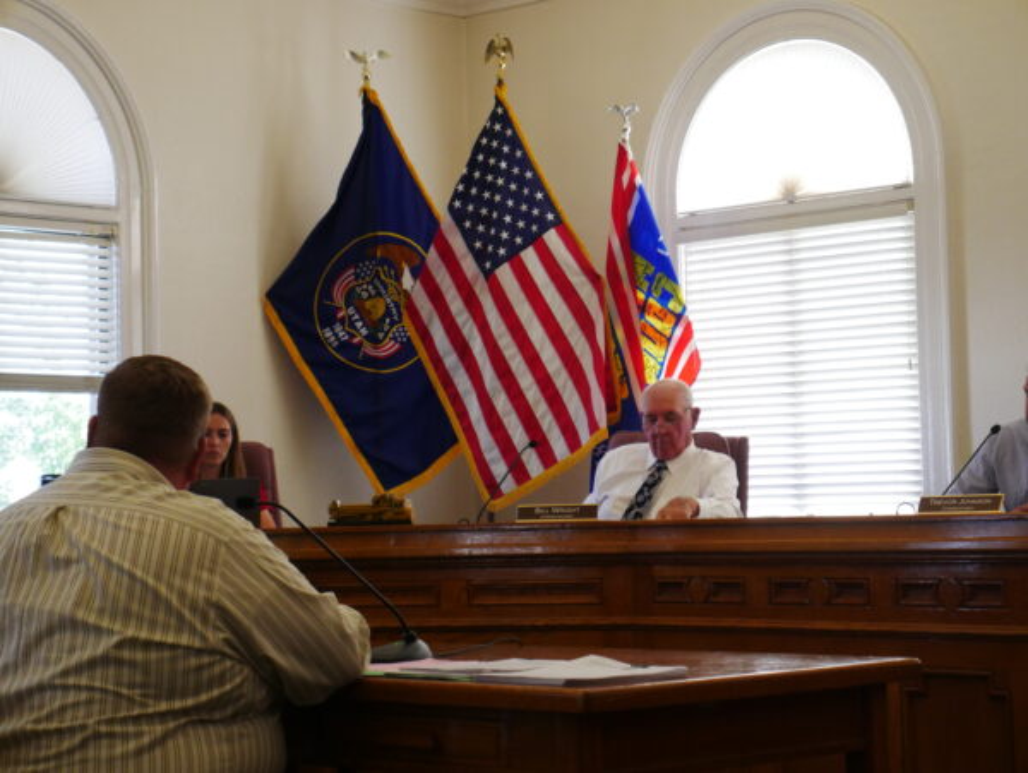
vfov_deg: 17.6
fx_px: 2497
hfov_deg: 23.3
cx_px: 514
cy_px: 386
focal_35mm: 84
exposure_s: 1/160
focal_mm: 42
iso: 1600
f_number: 5.6
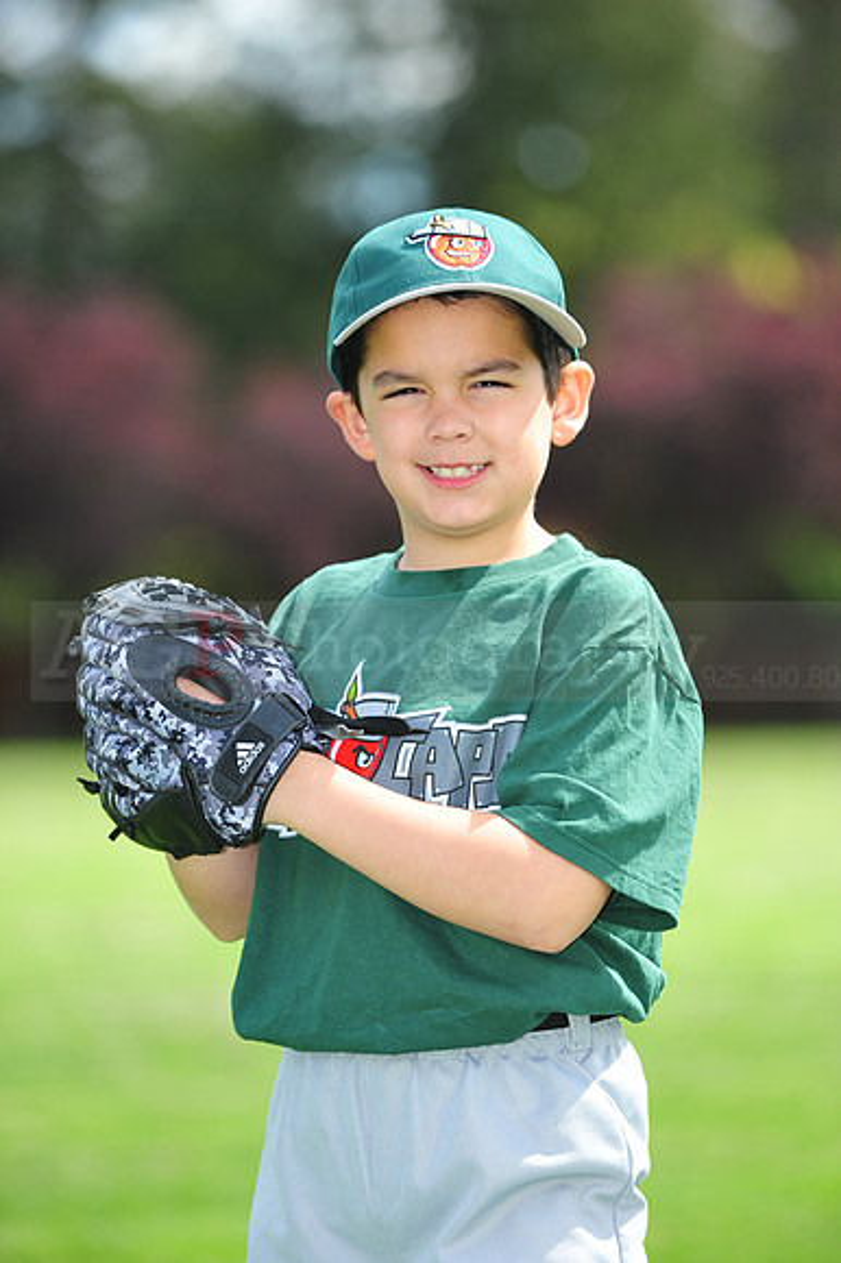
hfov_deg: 6.9
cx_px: 420
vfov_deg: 10.3
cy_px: 632
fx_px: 7016
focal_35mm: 200
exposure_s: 1/1000
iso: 400
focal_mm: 200
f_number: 5
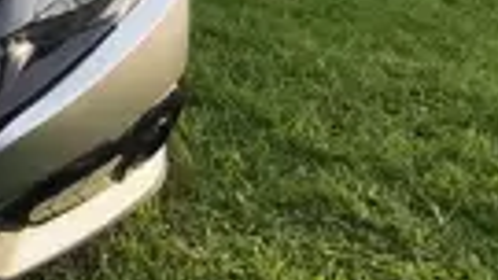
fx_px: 726
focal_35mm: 55
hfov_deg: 27.9
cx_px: -218
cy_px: -92
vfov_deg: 19.9
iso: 50
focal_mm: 1.65
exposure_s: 1/775
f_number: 2.2
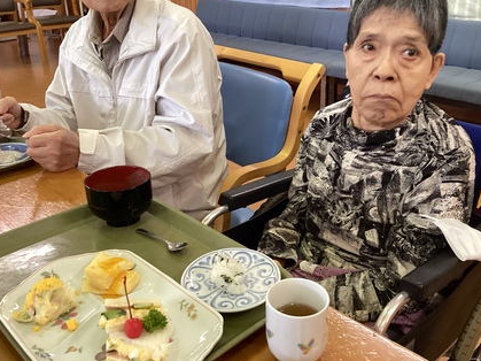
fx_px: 514
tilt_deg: -23.8
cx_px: 257
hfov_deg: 50.1
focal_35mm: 37
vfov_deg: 38.6
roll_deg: +0.9
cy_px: 170
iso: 200
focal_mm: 3.3
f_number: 2.4
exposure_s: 1/60
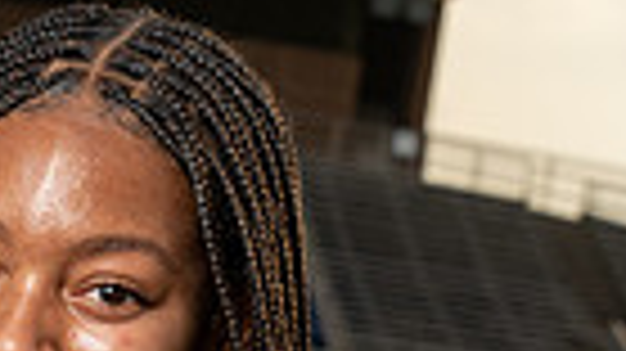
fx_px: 3484
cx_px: -14
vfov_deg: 5.5
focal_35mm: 210
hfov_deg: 10.2
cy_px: 900
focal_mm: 62
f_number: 8
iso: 100
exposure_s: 1/250
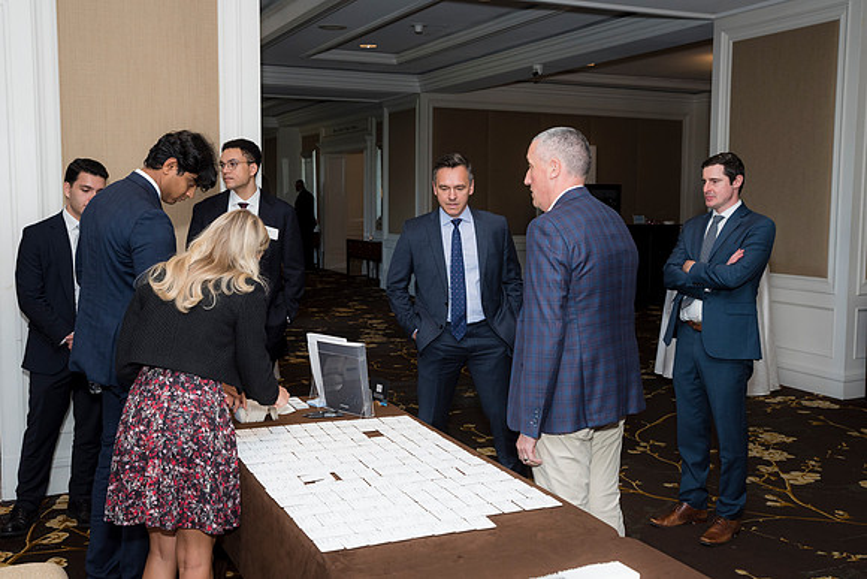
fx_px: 915
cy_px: 290
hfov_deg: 50.7
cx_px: 434
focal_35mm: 38
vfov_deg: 35.1
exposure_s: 1/125
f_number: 5.6
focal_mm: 38
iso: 800
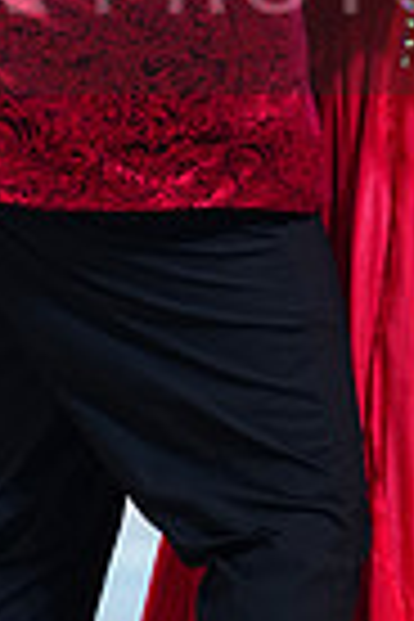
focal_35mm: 419
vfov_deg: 4.9
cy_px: -54
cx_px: 367
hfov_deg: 3.3
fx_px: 7227
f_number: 2.8
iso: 640
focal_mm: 100
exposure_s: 1/400
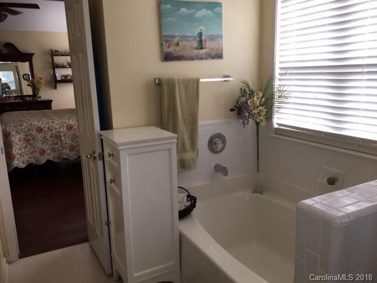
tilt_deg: -11.9
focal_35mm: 29
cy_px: 142
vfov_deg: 48.2
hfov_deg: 61.7
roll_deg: +2.1
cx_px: 188
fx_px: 316
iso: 32
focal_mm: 4.15
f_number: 2.2
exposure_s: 1/60
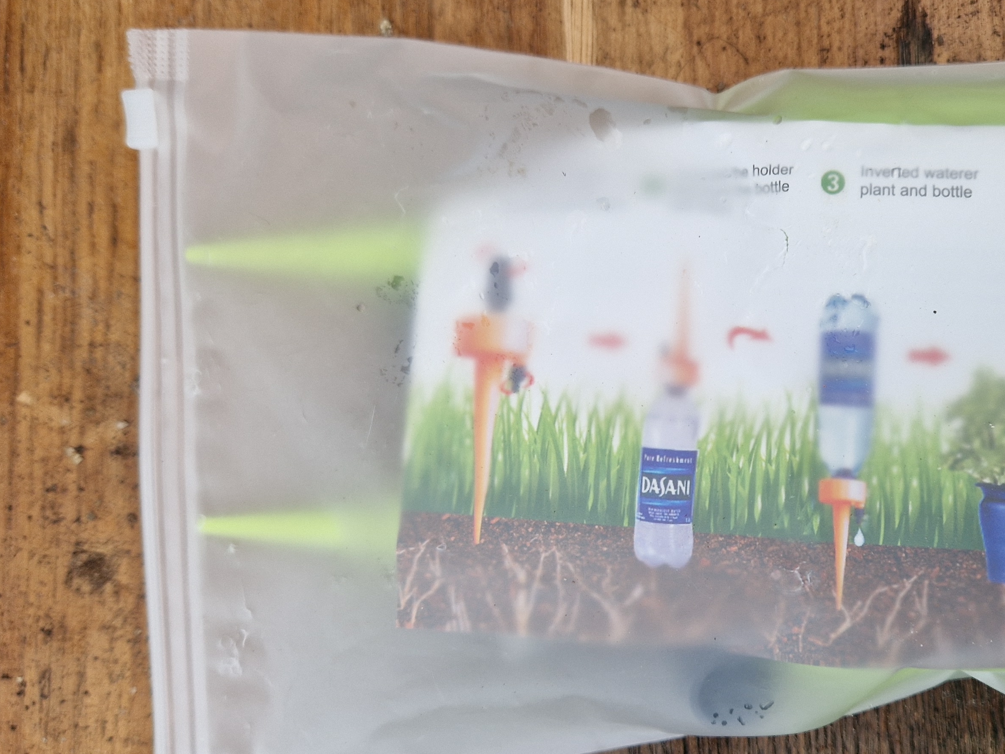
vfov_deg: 36.8
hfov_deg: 47.0
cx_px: 680
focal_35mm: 39
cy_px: 396
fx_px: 1132
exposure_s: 1/396
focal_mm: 5.4
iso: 50
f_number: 1.8
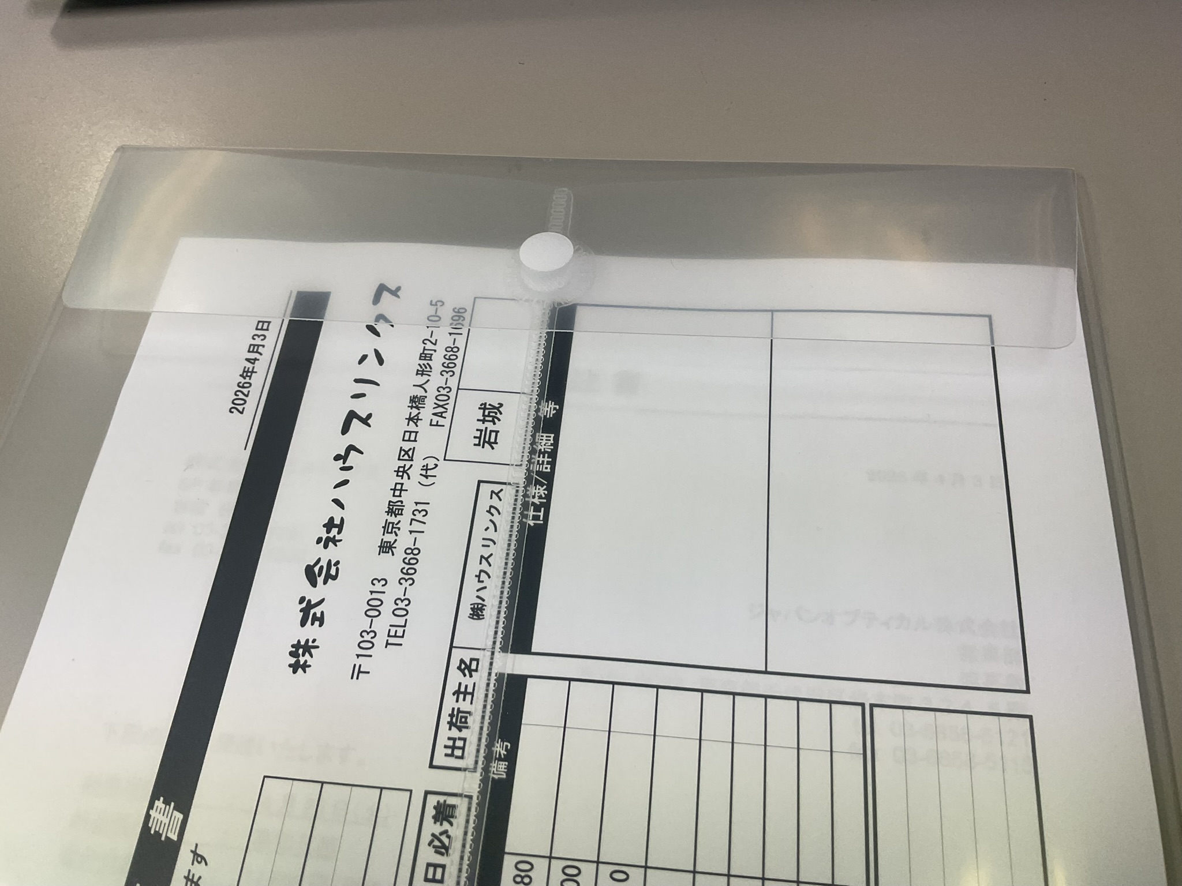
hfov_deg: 61.7
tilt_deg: -61.3
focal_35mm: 29
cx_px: 591
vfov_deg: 48.2
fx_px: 990
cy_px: 443
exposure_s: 1/120
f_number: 1.8
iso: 40
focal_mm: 3
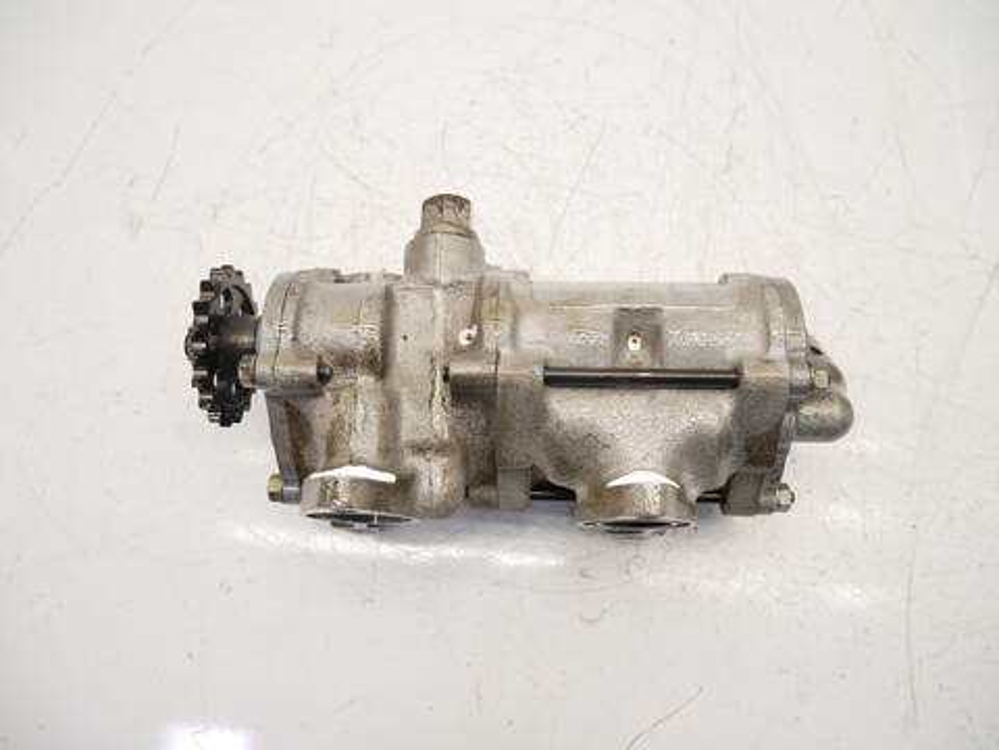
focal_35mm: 24
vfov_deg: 56.8
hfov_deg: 71.6
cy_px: 375
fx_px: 693
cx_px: 500
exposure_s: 1/60
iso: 250
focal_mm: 12
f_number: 3.5
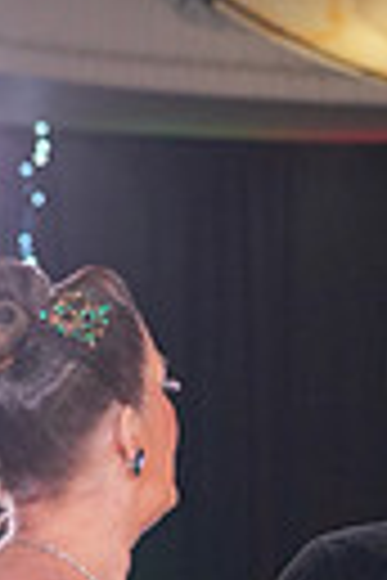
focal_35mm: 314
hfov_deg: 4.4
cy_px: 994
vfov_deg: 6.4
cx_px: 290
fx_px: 5063
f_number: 4
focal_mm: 70
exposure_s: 1/500
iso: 1600
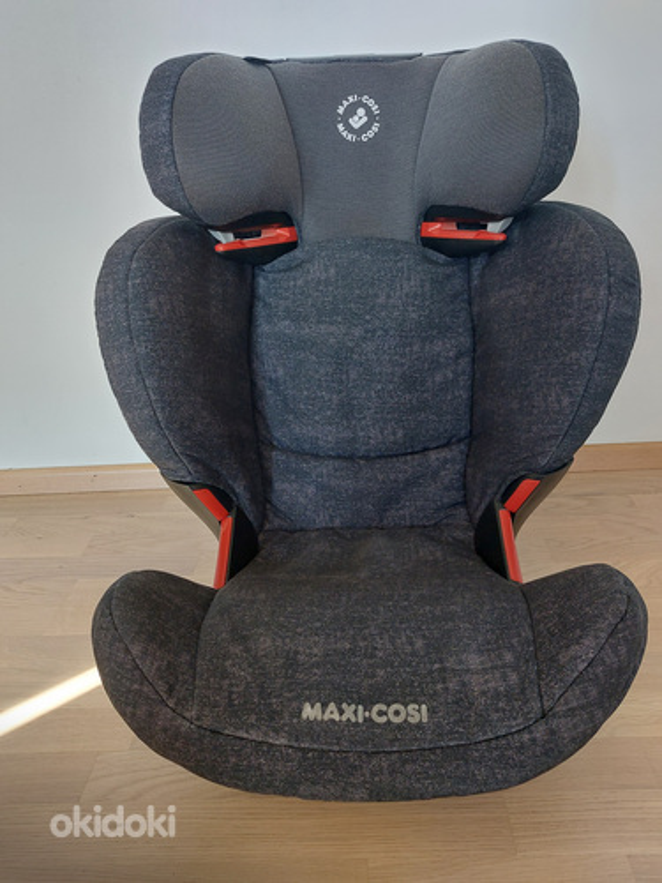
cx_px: 331
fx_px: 637
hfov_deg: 54.9
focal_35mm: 25
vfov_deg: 69.4
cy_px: 442
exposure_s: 1/50
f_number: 1.8
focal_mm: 5.23
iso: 125
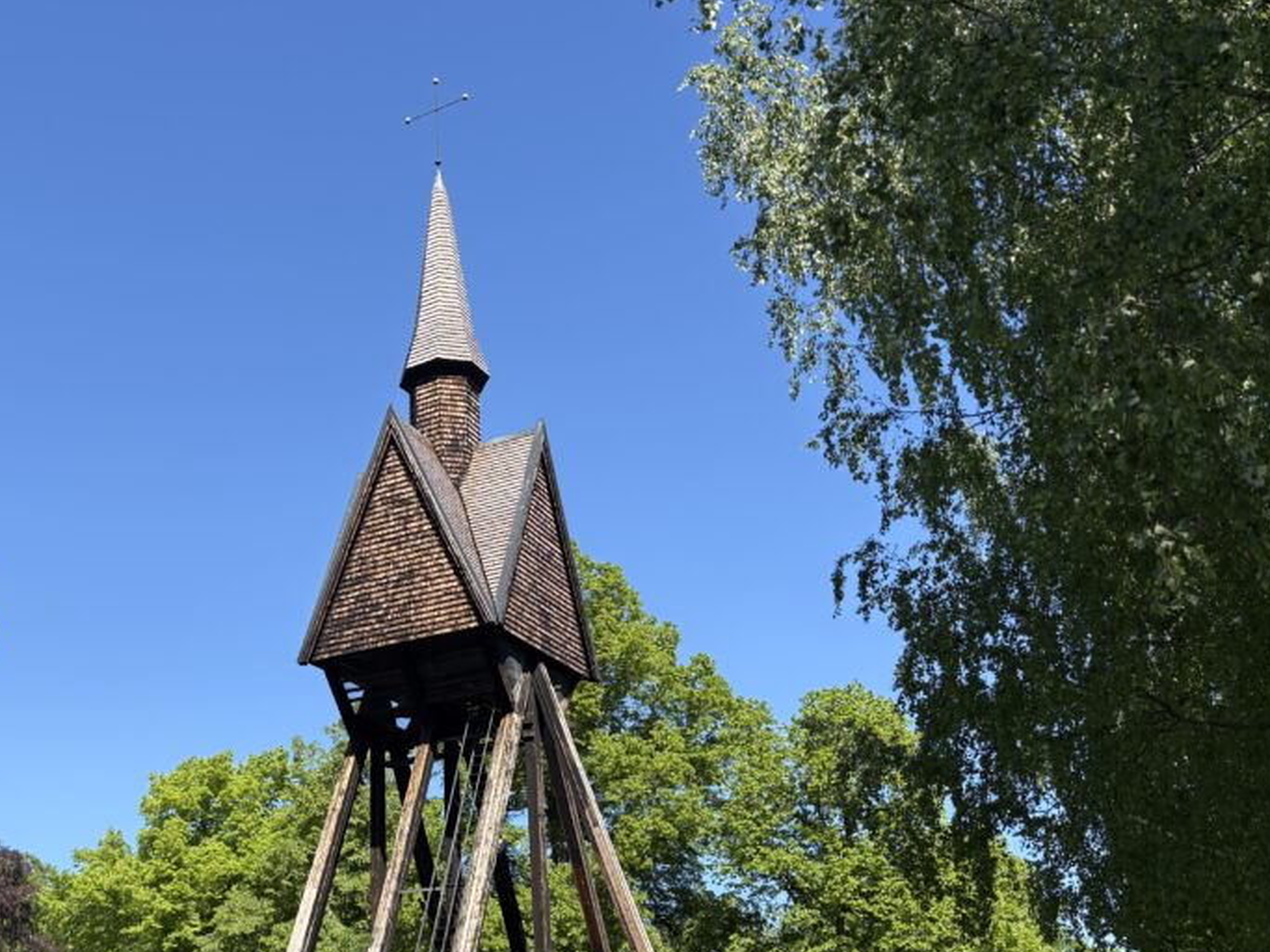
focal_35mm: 39
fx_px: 1431
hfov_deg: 46.7
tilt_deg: +17.9
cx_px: 372
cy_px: 681
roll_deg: +1.4
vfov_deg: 36.2
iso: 50
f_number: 1.6
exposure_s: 1/1587
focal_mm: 5.96
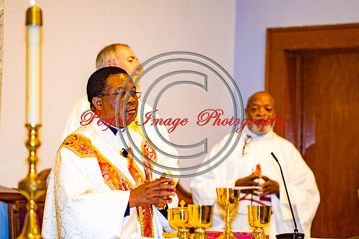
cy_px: 142
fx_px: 1743
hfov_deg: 11.8
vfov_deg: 7.9
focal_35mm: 175
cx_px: 158
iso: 110
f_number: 1.6
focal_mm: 105
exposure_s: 1/100
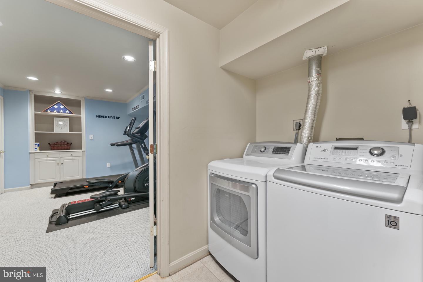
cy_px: 141
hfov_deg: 104.3
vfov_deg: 81.2
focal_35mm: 14
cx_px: 212
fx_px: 164
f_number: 8
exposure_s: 1/2
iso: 100
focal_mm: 14
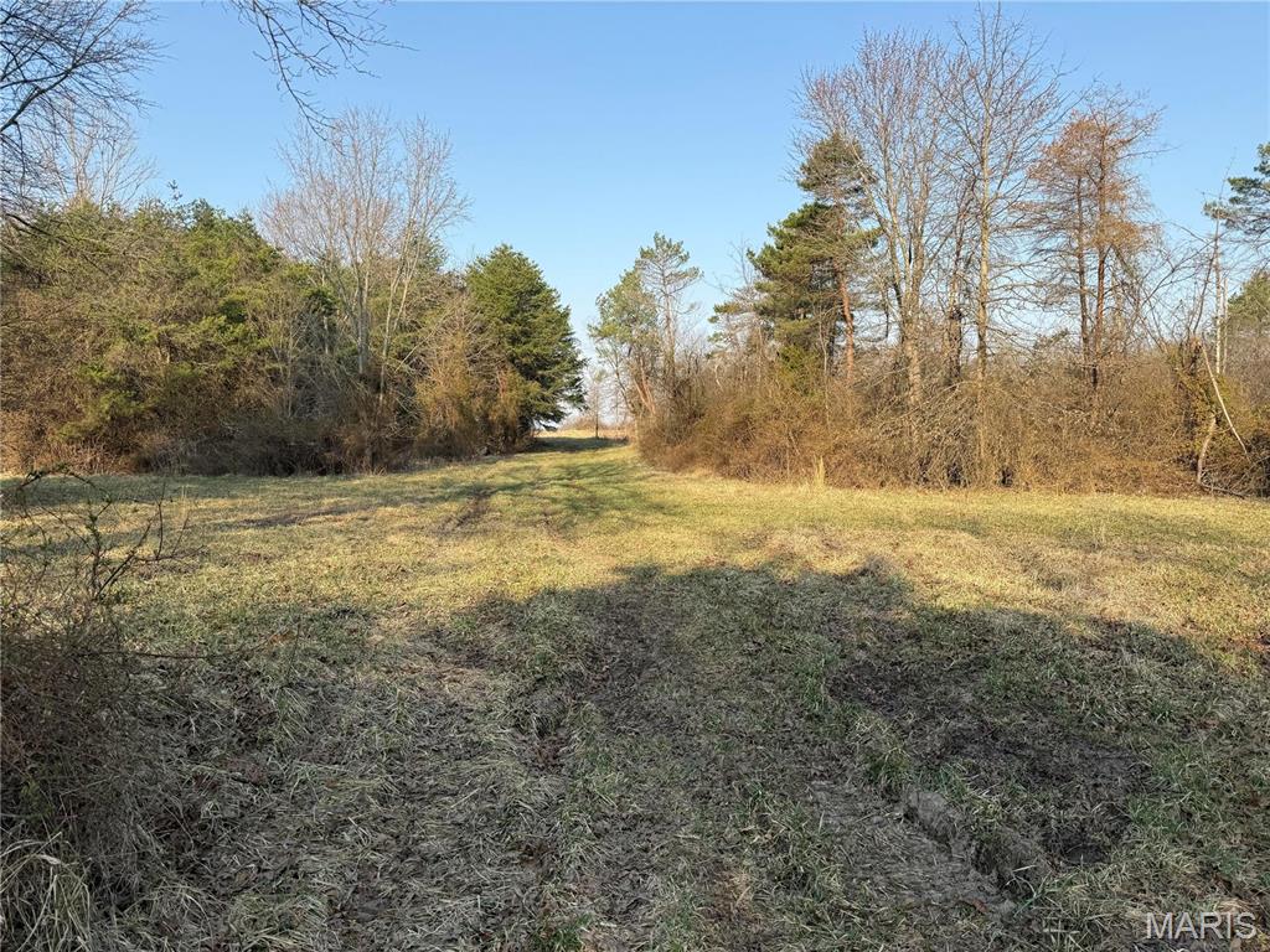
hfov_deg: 71.6
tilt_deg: -1.1
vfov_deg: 56.8
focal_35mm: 24
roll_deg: +0.5
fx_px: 881
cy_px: 476
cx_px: 635
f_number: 1.78
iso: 80
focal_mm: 6.76
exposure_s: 1/2232
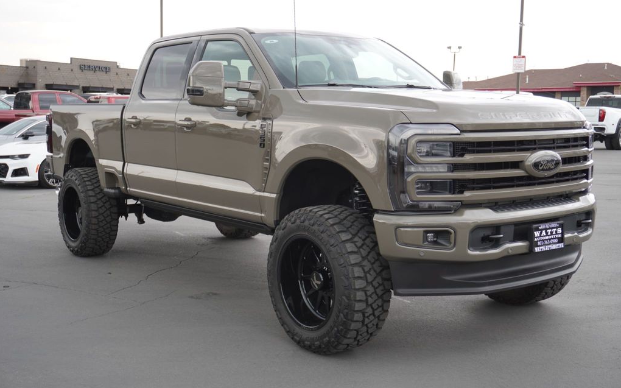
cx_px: 310
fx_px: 728
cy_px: 196
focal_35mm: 43
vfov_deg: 29.8
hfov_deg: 46.2
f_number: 5
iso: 100
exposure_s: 1/80
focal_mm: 28
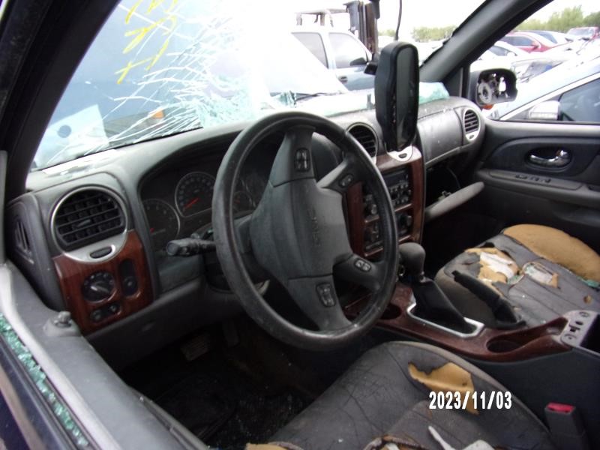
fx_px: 416
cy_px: 225
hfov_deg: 71.6
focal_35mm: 24
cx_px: 300
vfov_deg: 56.8
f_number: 3.3
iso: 179
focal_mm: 4.3
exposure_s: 1/34
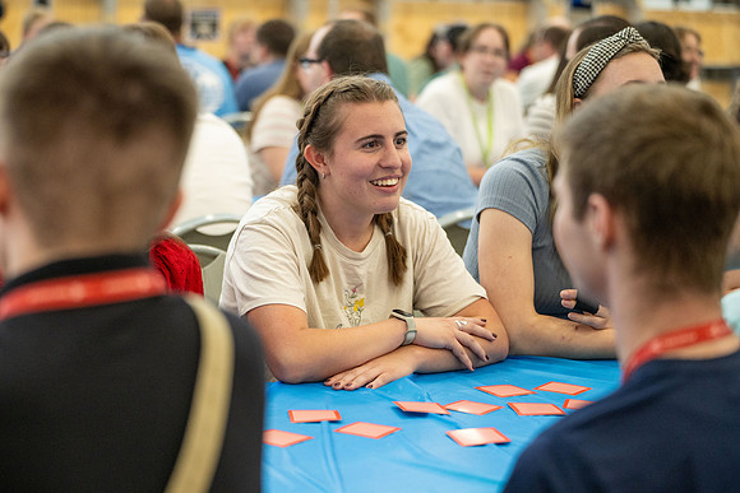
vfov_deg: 15.7
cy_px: 258
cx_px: 338
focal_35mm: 87
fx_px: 1795
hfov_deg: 23.3
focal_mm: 80
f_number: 2.8
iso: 800
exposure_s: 1/250
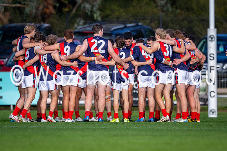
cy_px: 67
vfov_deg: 1.5
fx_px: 5969
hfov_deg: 2.2
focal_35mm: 946
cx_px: 123
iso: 220
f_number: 4
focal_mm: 500
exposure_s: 1/2000
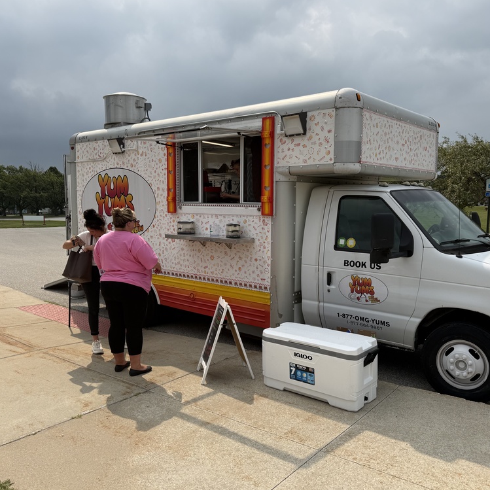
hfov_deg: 55.6
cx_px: 257
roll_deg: +1.8
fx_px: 464
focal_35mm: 29
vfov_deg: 55.6
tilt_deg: -4.6
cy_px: 243
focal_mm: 6.76
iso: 80
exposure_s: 1/5714
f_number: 1.78
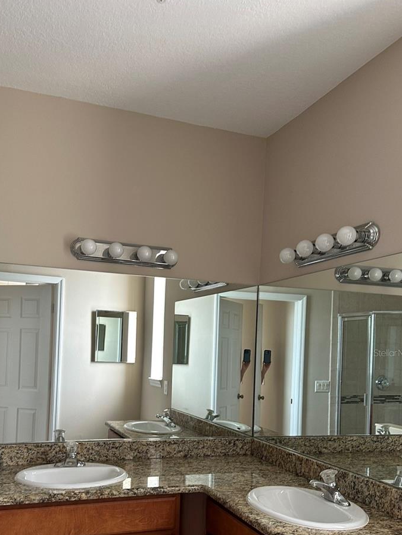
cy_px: 353
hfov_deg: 43.8
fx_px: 495
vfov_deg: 55.7
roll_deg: -2.8
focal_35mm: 32
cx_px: 148
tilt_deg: -0.3
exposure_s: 1/60
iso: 160
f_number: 1.78
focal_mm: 6.86
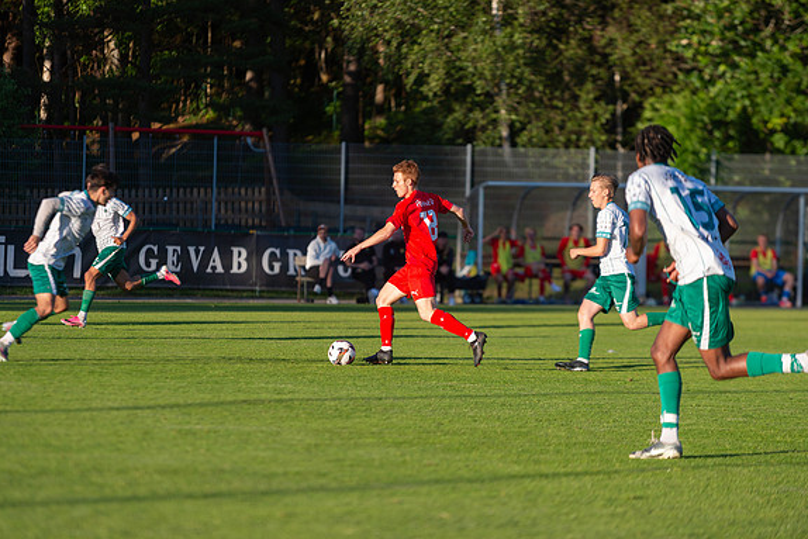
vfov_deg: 6.8
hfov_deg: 10.2
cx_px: 407
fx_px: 4535
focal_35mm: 202
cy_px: 270
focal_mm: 200
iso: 250
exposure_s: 1/1250
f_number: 3.2
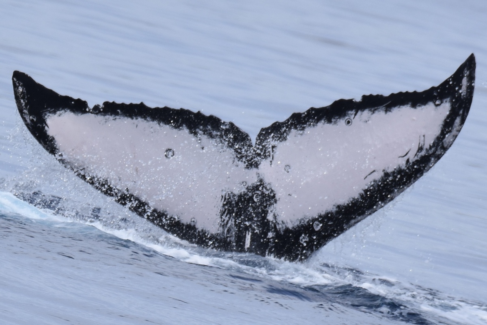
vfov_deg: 1.8
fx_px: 10145
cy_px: 162
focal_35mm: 750
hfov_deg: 2.7
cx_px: 244
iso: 220
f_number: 8
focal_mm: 500
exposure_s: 1/1000
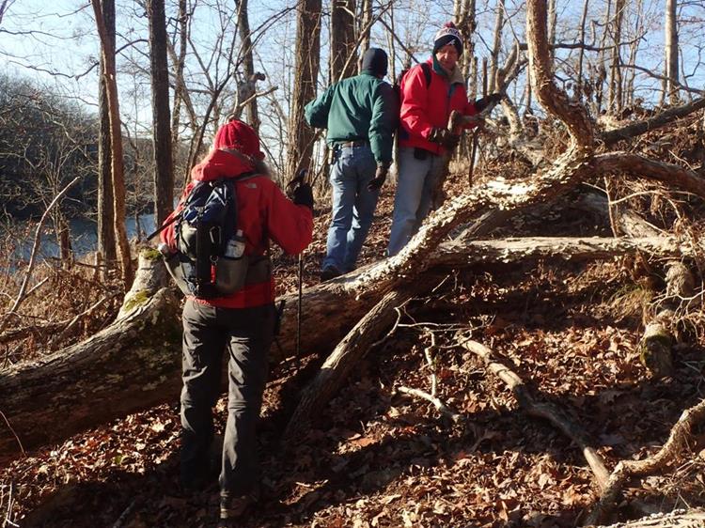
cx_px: 352
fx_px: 774
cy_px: 264
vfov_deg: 37.7
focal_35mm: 38
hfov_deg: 49.0
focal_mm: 6.86
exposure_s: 1/1250
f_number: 3.5
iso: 400
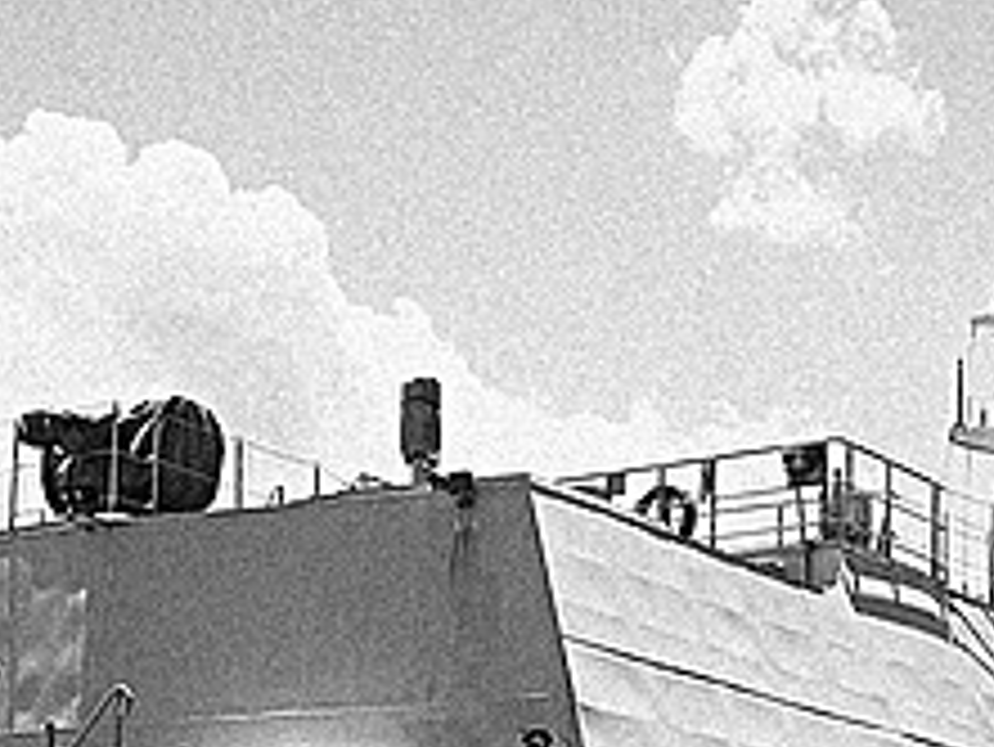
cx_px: 742
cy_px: 1143
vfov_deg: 14.5
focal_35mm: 95
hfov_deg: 20.5
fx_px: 2729
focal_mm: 18.3
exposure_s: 1/1250
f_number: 2.8
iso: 320
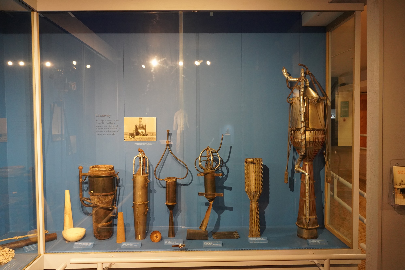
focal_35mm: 29
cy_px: 135
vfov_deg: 45.0
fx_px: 326
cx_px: 202
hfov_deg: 63.7
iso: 5000
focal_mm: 29
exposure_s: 1/100
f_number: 5
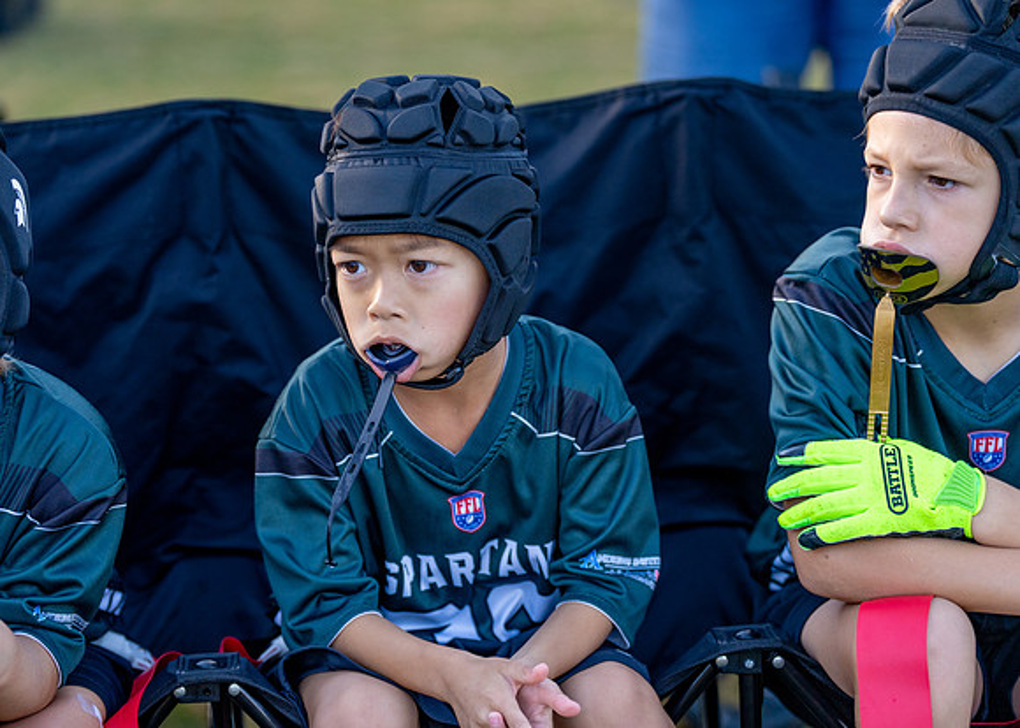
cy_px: 368
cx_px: 441
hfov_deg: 15.1
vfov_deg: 10.8
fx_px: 3842
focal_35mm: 133
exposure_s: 1/1000
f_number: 2.8
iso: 250
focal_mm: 118
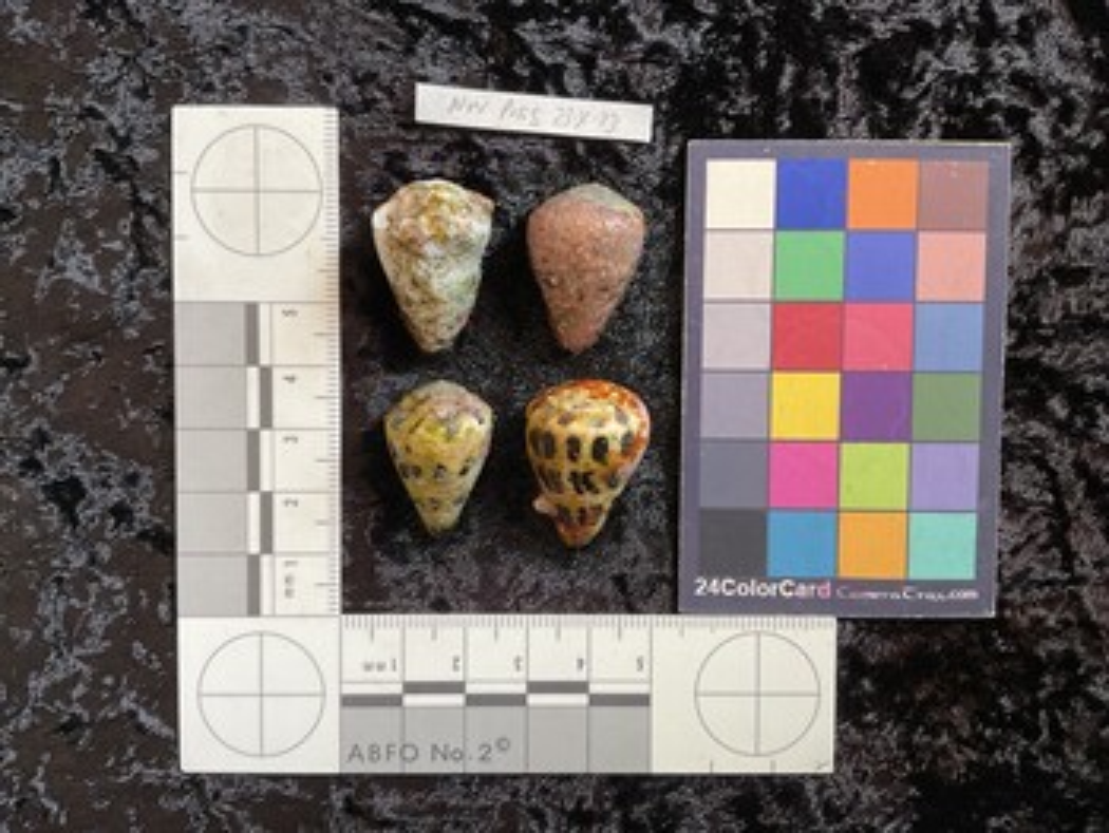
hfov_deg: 61.6
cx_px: 554
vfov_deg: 48.3
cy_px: 416
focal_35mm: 29
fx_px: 930
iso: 64
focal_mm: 3
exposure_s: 1/60
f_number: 1.8
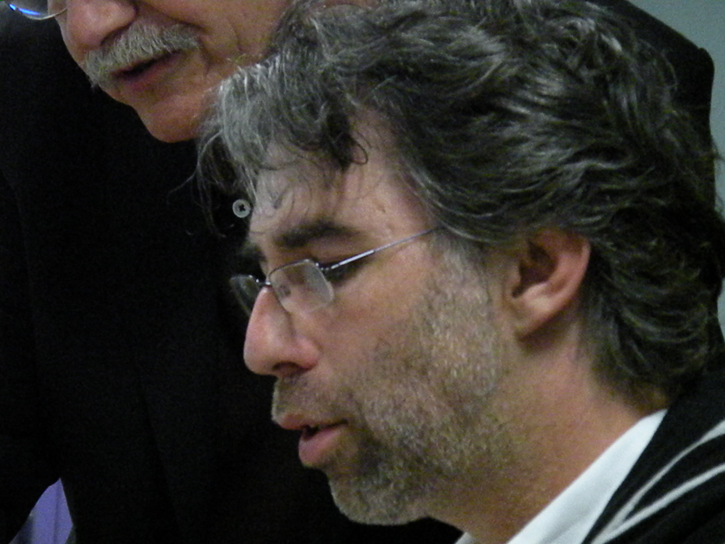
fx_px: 3560
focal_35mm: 170
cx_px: 362
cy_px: 272
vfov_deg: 8.7
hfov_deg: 11.6
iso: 3200
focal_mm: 30.1
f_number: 4.5
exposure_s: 1/79.3
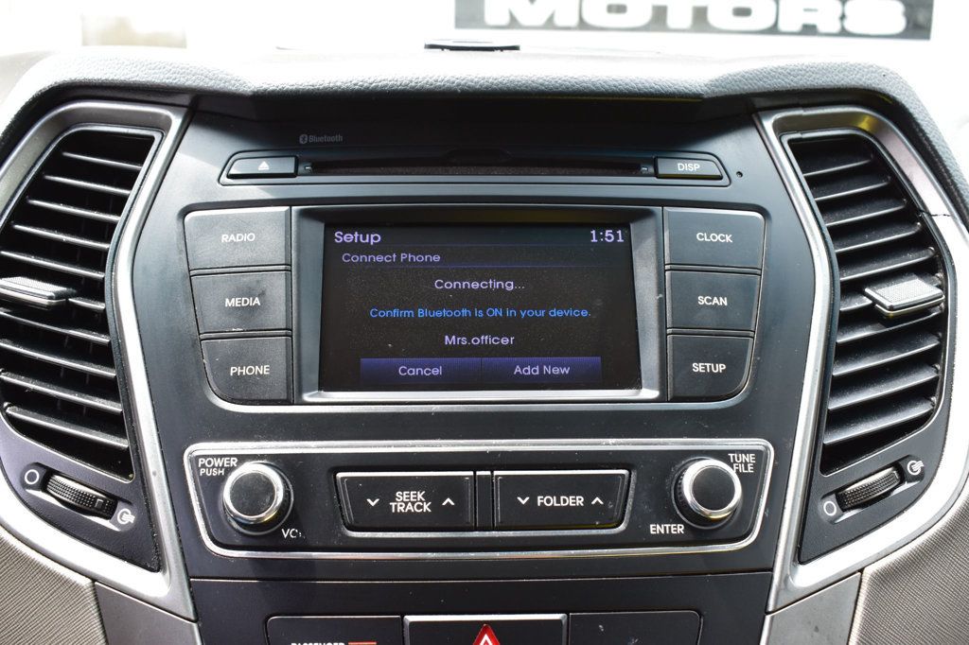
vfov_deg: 35.5
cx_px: 484
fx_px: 1009
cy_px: 322
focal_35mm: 38
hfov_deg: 51.3
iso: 400
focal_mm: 25
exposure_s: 1/60
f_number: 8
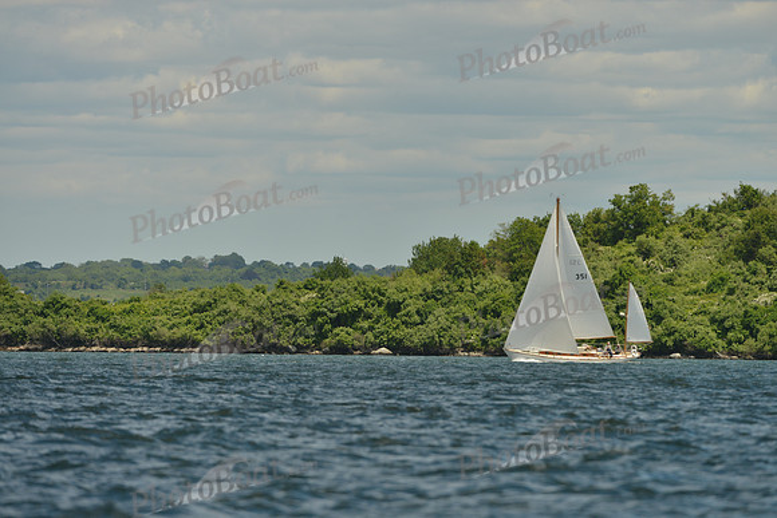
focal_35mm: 400
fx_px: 8635
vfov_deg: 3.4
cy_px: 259
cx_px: 388
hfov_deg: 5.2
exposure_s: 1/1000
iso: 200
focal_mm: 400
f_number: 7.1
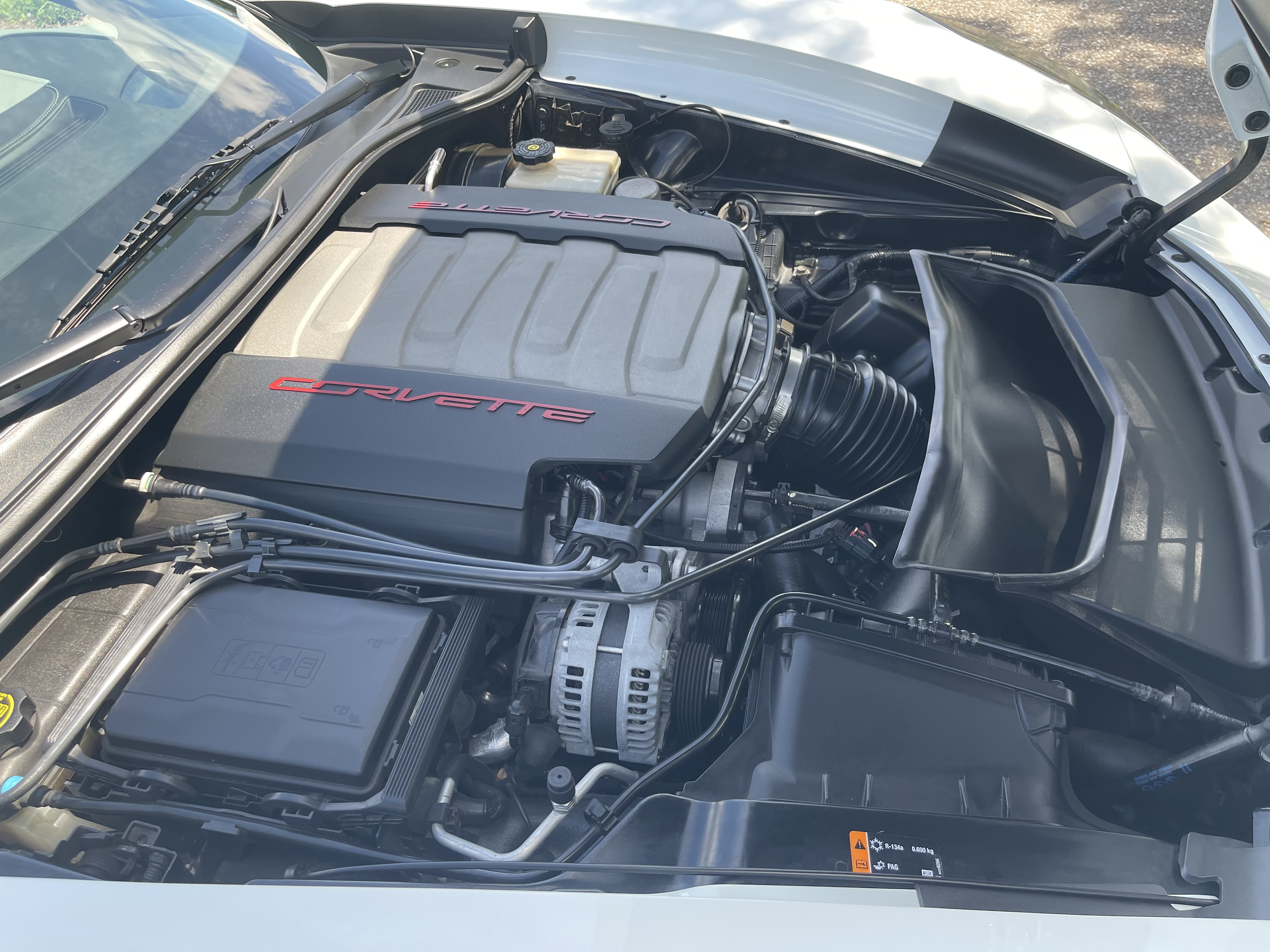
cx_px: 635
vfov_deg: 54.9
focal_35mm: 25
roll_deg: +7.3
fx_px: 917
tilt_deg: -43.1
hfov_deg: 69.4
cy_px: 476
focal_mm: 5.1
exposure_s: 1/282
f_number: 1.6
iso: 32
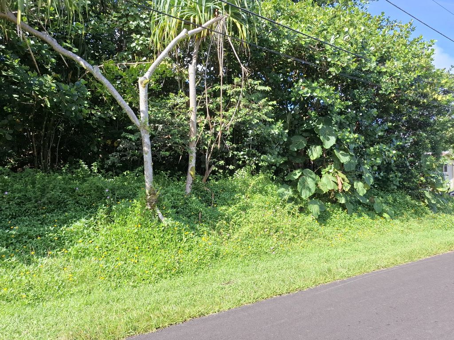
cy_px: 170
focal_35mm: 23
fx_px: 302
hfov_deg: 73.9
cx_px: 227
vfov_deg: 58.9
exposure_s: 1/703
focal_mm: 5.54
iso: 50
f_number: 1.8
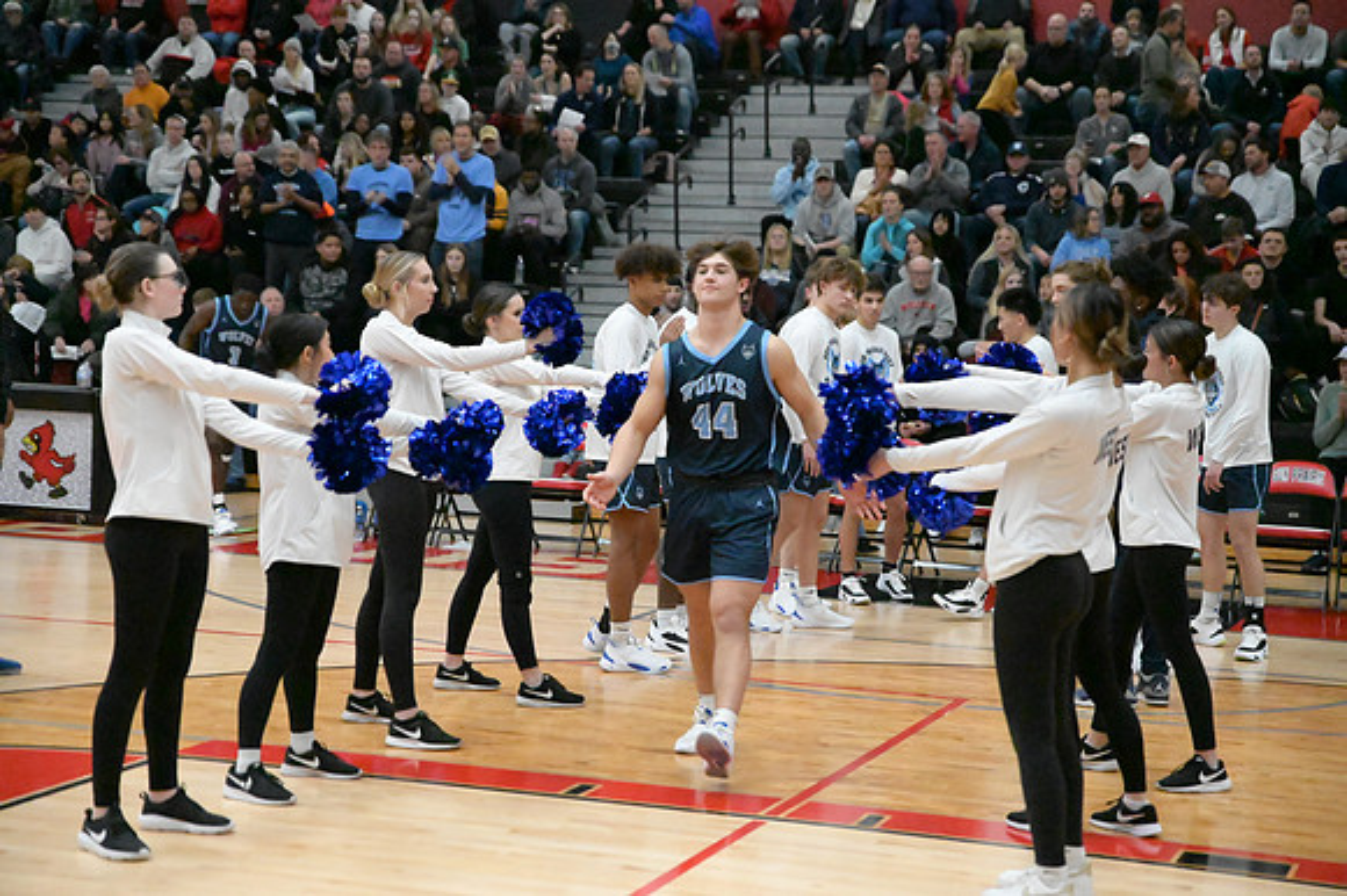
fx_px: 2618
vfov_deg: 19.4
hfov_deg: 28.9
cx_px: 674
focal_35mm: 70
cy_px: 448
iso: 51200
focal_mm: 70
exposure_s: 1/8000
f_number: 2.8
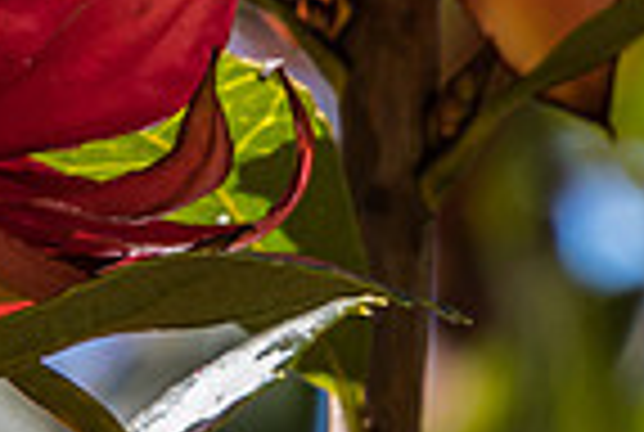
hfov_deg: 0.7
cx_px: -273
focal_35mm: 2901
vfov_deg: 0.5
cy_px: -186
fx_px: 52004
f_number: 14
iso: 200
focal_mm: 400
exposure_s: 1/100
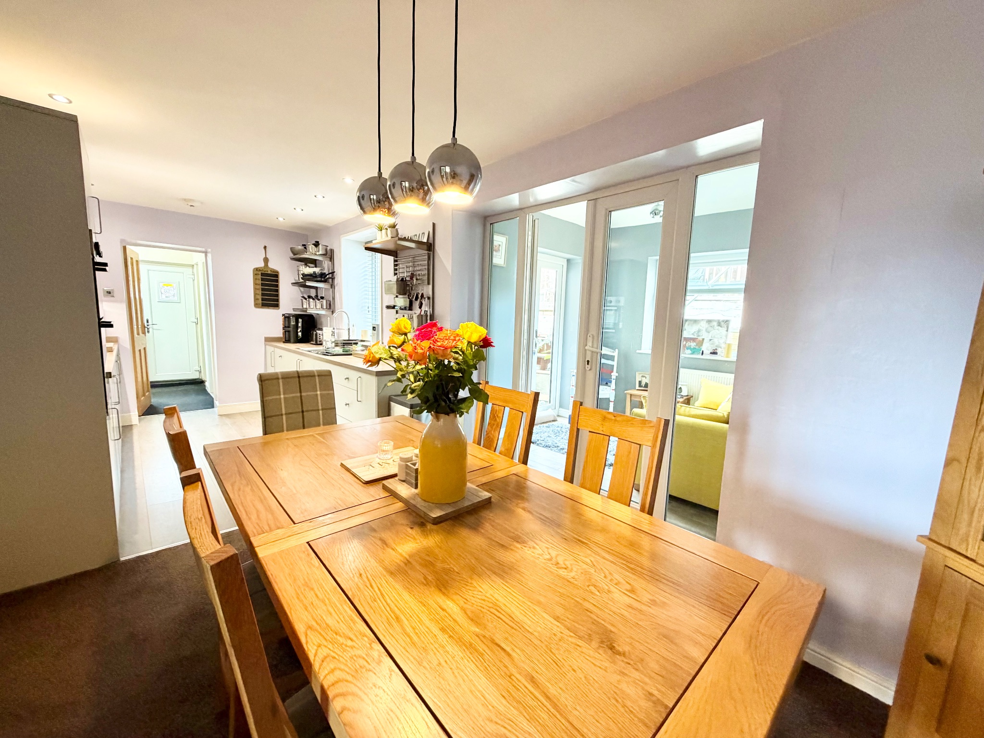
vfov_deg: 85.7
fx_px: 398
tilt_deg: -8.0
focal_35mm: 14
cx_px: 492
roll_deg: -1.4
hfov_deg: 102.1
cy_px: 369
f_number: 2.2
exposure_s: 1/50
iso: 320
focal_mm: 2.22
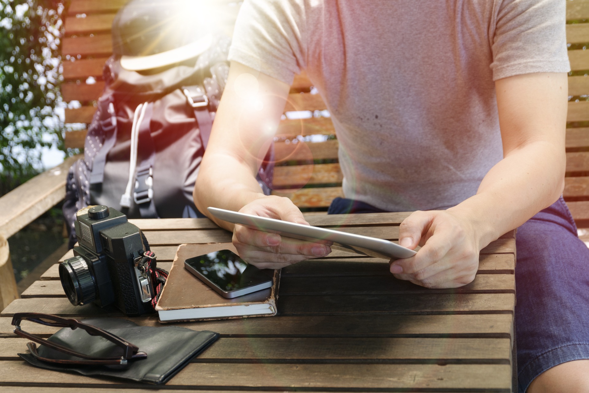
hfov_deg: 33.4
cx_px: 294
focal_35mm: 60
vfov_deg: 22.6
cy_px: 196
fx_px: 982
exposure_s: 1/35
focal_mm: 40.2
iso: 400
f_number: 5.3
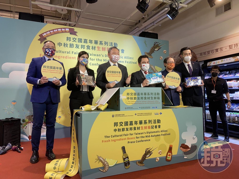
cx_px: 120
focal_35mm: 26
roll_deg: +0.7
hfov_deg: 67.3
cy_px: 90
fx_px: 180
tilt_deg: +2.0
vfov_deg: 53.1
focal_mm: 4.25
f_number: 1.8
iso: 50
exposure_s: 1/121
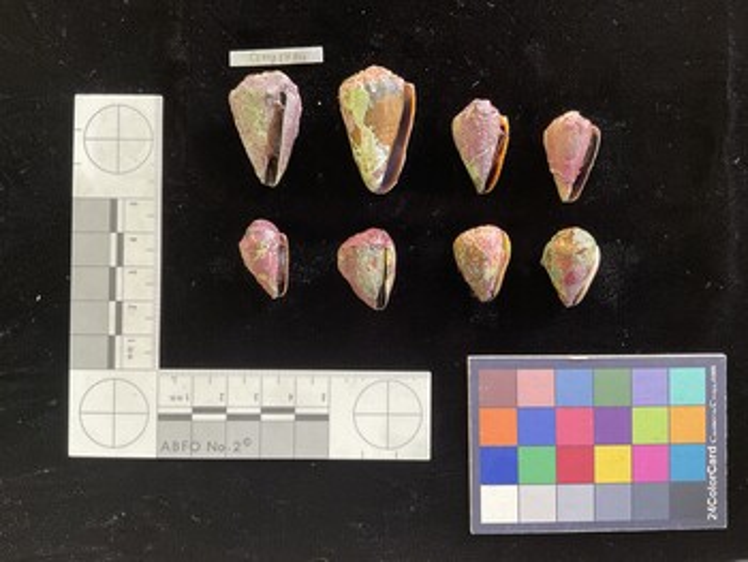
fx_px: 627
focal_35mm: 29
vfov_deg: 48.3
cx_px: 374
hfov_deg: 61.6
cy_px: 281
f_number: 1.8
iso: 50
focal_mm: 3
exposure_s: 1/50
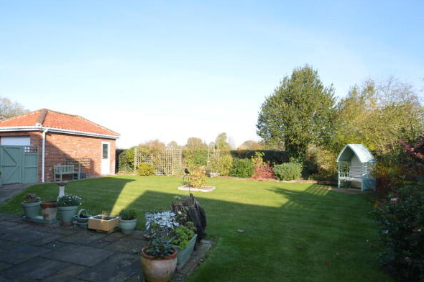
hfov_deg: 83.9
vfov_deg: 61.8
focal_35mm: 20
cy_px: 150
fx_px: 235
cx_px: 194
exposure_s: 1/320
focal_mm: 12
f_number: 8
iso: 400
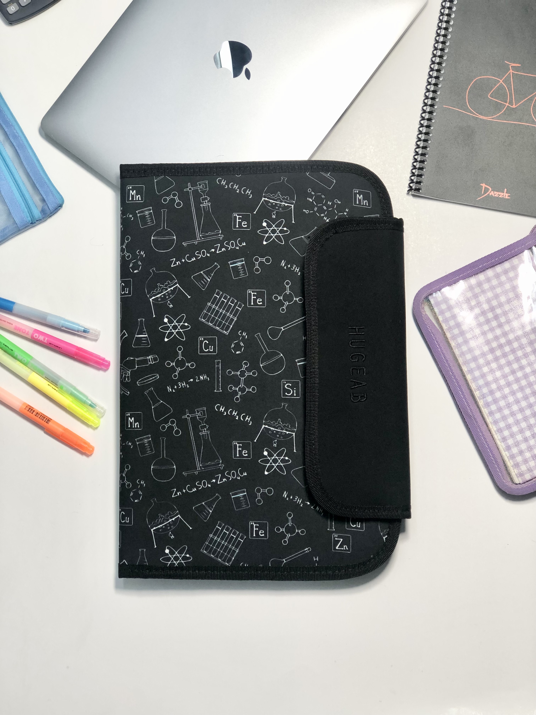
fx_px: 1177
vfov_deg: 33.8
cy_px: 358
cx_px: 268
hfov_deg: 25.7
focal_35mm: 57
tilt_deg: -83.1
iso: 32
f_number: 2.8
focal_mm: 6.6
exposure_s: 1/33
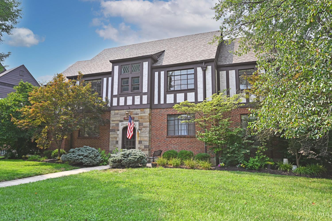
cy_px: 110
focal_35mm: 24
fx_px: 221
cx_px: 166
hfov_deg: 73.7
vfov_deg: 53.1
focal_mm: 24
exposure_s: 1/320
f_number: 6.3
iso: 100
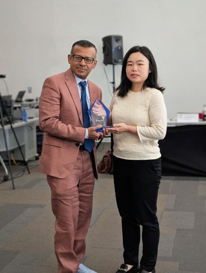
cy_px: 136
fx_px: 380
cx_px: 103
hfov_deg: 30.4
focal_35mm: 48
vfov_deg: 39.6
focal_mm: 6.81
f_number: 1.85
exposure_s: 1/120
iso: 799
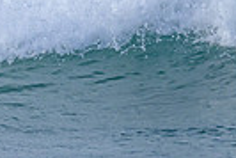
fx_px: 31389
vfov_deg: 0.3
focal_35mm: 4783
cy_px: -120
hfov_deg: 0.4
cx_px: -209
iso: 720
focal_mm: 800
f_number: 6.3
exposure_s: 1/2000
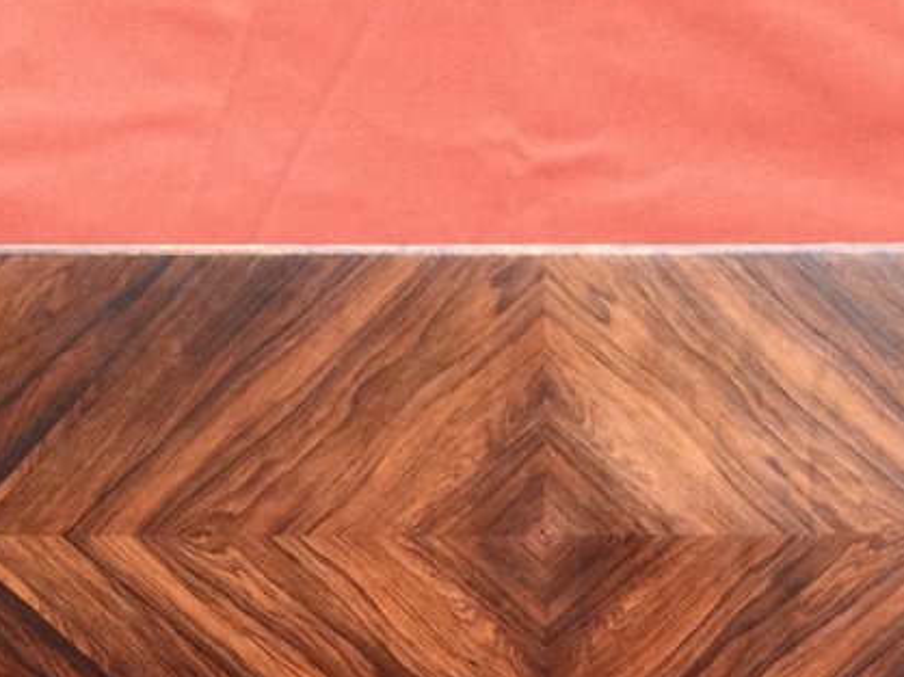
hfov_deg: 22.0
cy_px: 1218
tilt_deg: -24.1
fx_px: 2323
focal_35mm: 89
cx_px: 545
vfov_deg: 14.6
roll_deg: -1.6
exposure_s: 1/33
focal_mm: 3.3
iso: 32
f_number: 2.4
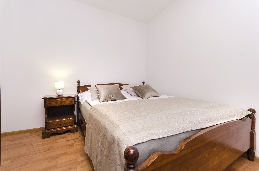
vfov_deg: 77.1
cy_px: 86
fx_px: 108
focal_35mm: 15
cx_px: 130
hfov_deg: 100.5
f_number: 7.1
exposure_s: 1/20
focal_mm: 10
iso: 160
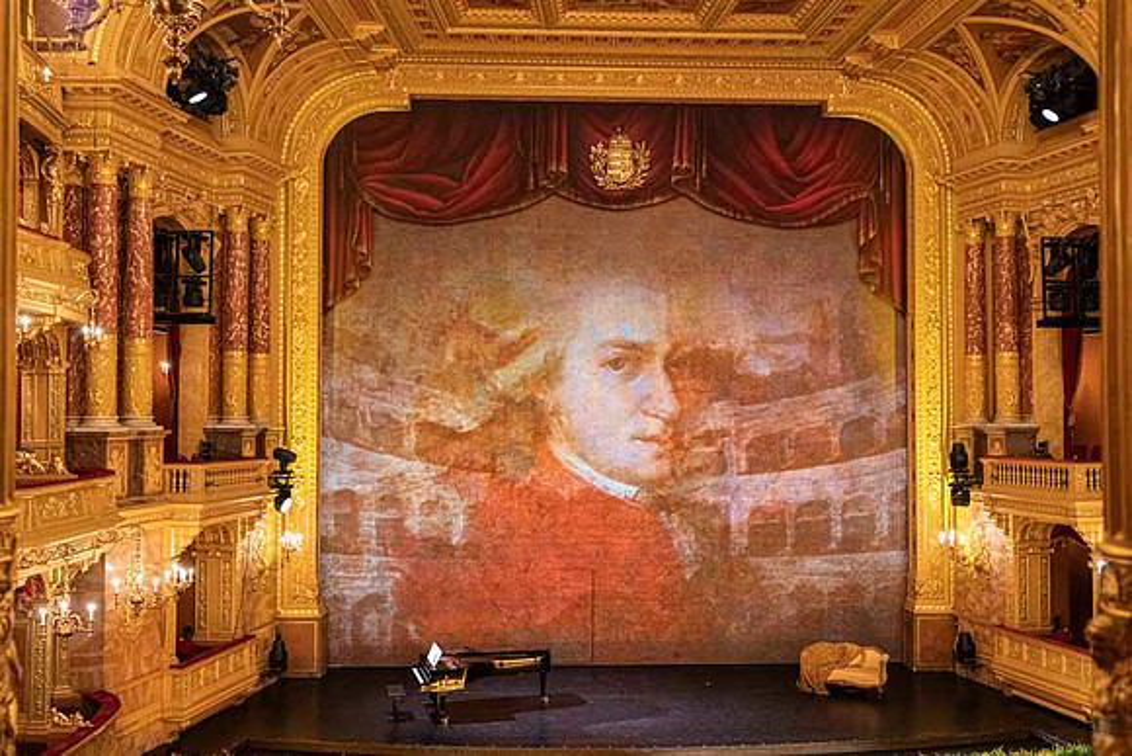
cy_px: 378
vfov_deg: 37.1
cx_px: 566
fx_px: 1126
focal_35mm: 36
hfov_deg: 53.4
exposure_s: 1/80
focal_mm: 35
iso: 7200
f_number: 4
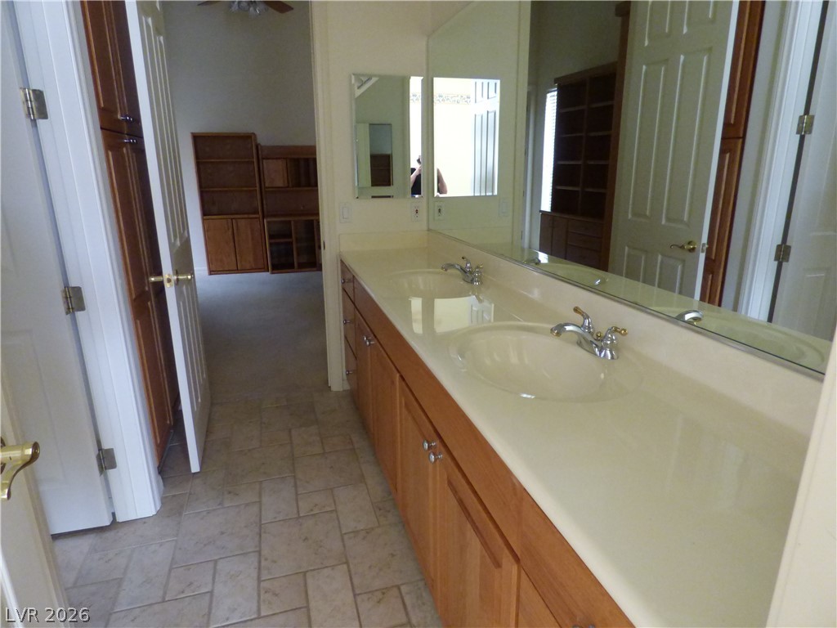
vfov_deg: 66.0
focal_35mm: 20
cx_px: 418
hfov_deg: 81.7
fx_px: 484
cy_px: 314
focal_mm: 3.58
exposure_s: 1/40
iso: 800
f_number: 2.8
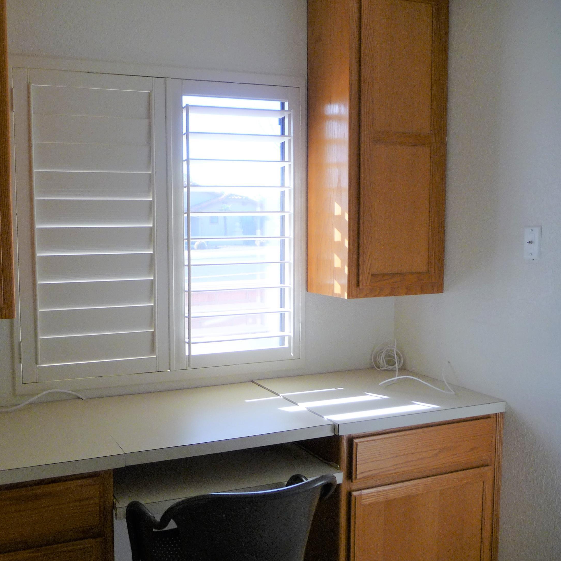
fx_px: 623
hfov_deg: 47.6
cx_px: 181
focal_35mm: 34
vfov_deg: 48.4
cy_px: 287
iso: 100
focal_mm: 4.7
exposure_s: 1/80
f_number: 3.3
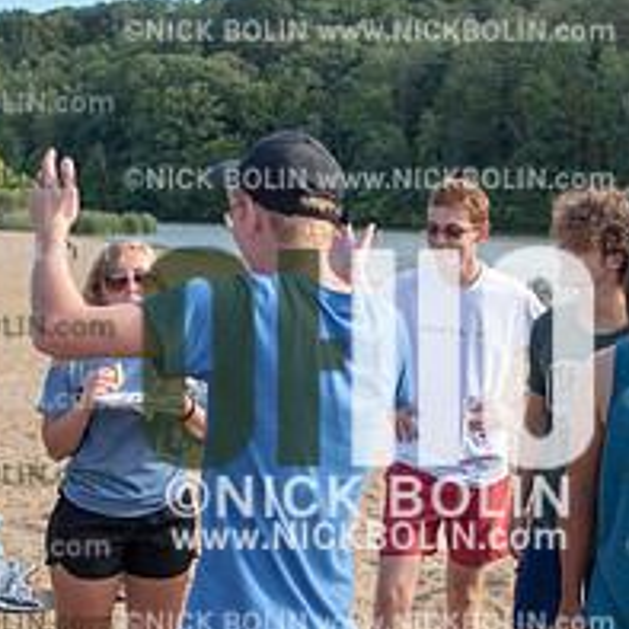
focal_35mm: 60
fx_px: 1233
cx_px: 367
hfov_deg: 28.6
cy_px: 401
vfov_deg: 28.5
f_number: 3.2
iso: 160
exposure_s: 1/400
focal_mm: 24
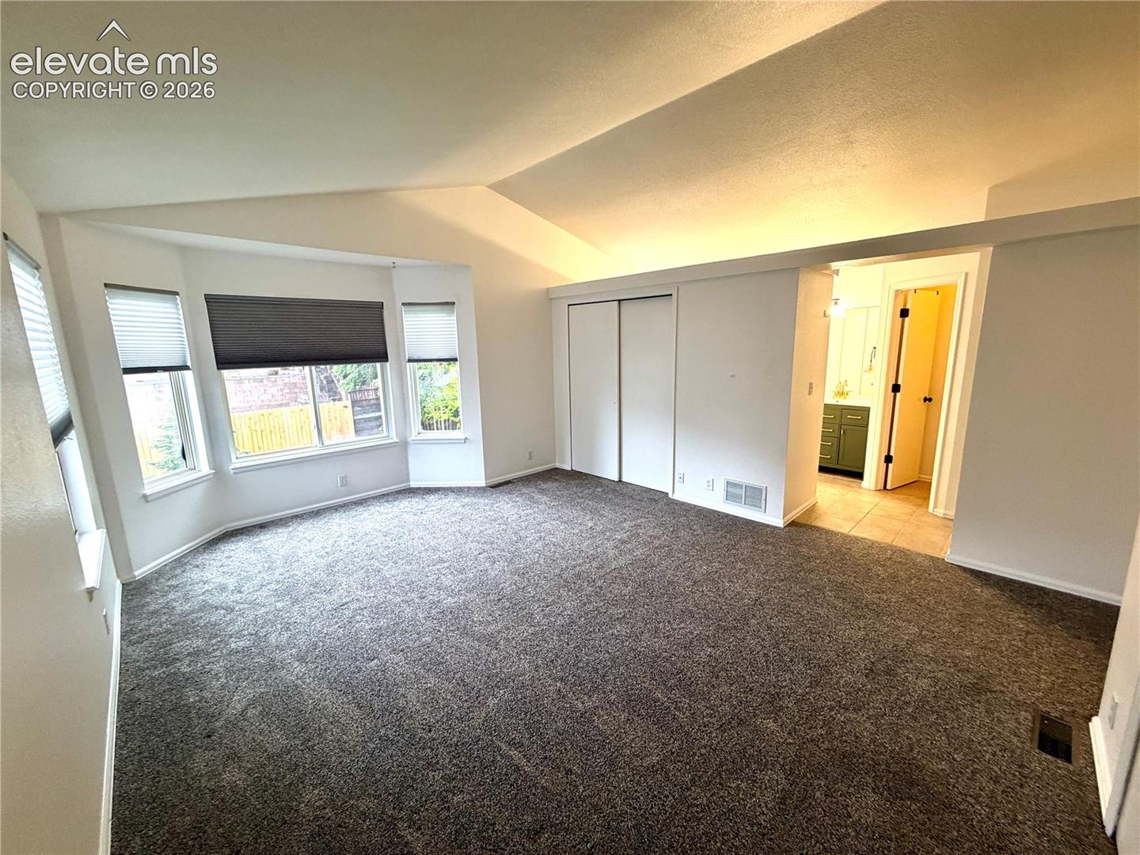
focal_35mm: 14
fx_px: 461
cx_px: 570
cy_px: 428
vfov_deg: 85.7
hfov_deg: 102.1
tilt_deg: -10.4
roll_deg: +1.3
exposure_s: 1/60
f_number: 2.2
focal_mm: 2.22
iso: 200
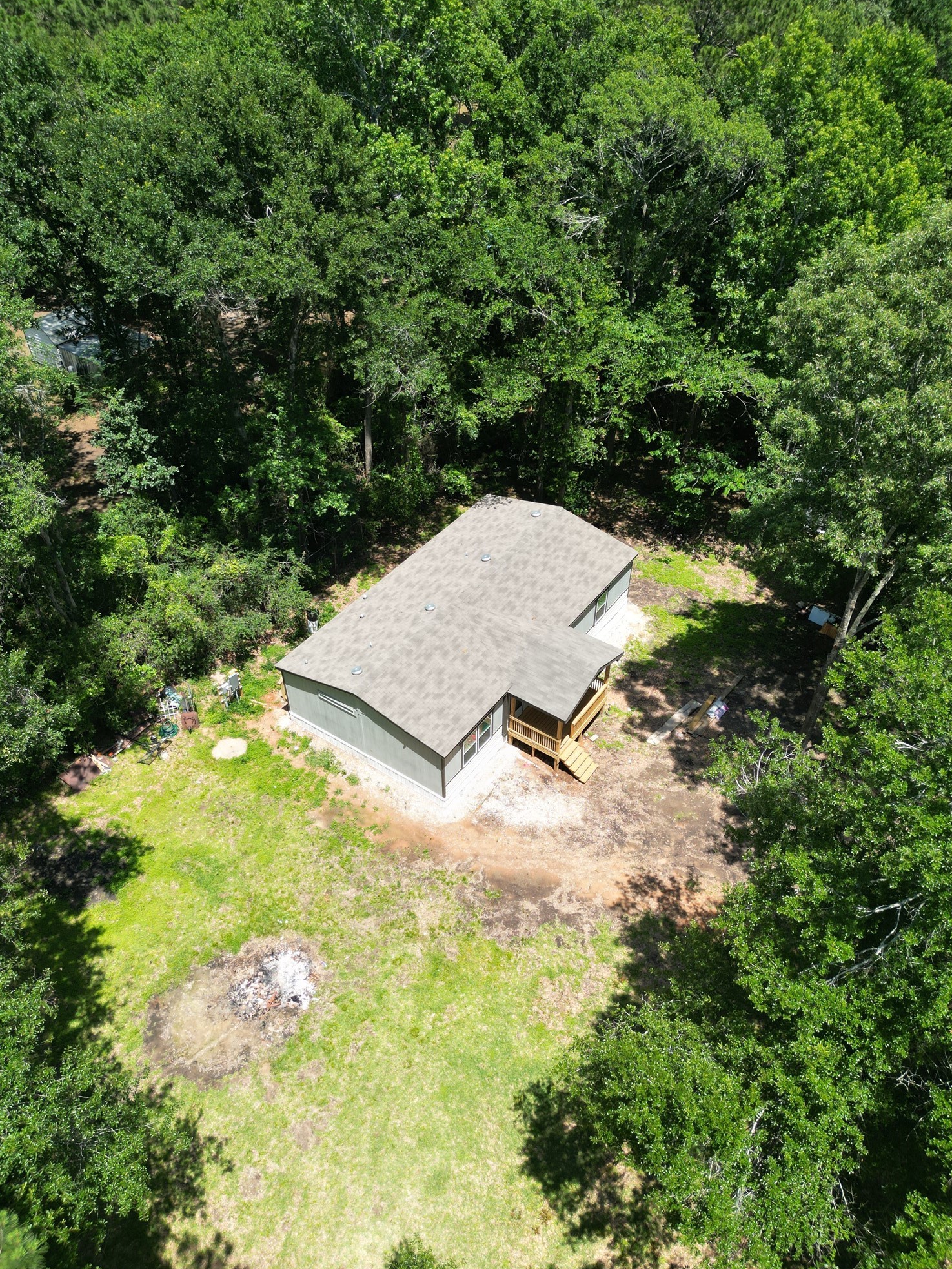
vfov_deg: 69.4
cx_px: 475
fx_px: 917
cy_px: 656
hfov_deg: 54.9
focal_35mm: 25
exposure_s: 1/1500
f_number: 1.7
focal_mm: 6.72
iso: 110
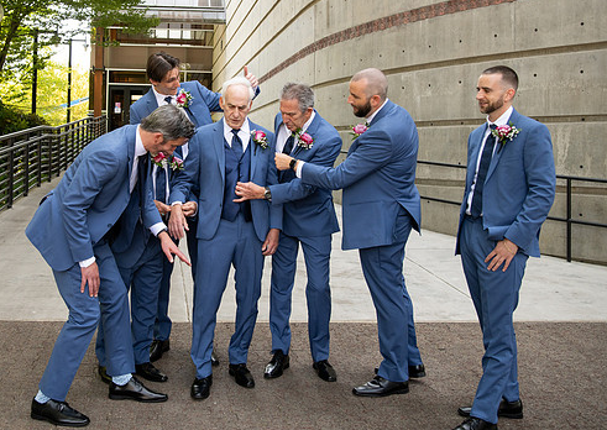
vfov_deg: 33.6
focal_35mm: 41
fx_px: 705
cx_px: 190
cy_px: 143
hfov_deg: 45.7
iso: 800
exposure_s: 1/400
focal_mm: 28
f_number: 4
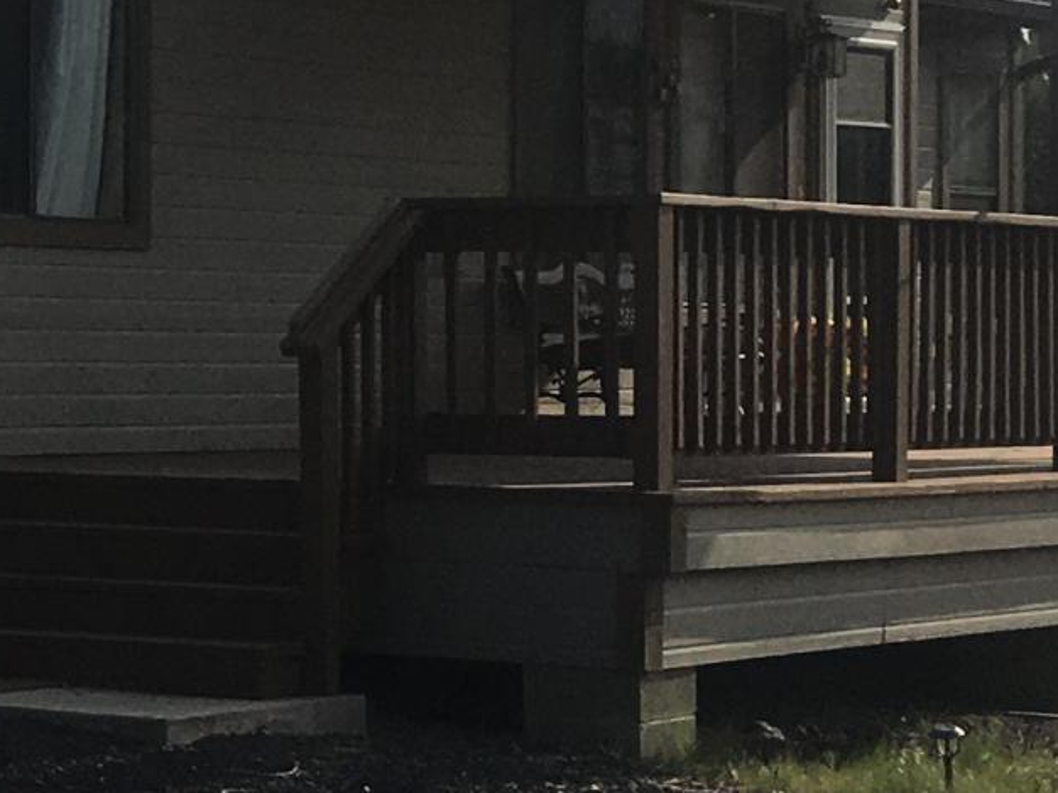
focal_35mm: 139
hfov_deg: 12.9
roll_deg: -0.6
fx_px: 4247
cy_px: 382
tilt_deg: +0.5
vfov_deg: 10.7
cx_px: -810
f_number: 2.2
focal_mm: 4.15
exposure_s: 1/2331
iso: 25
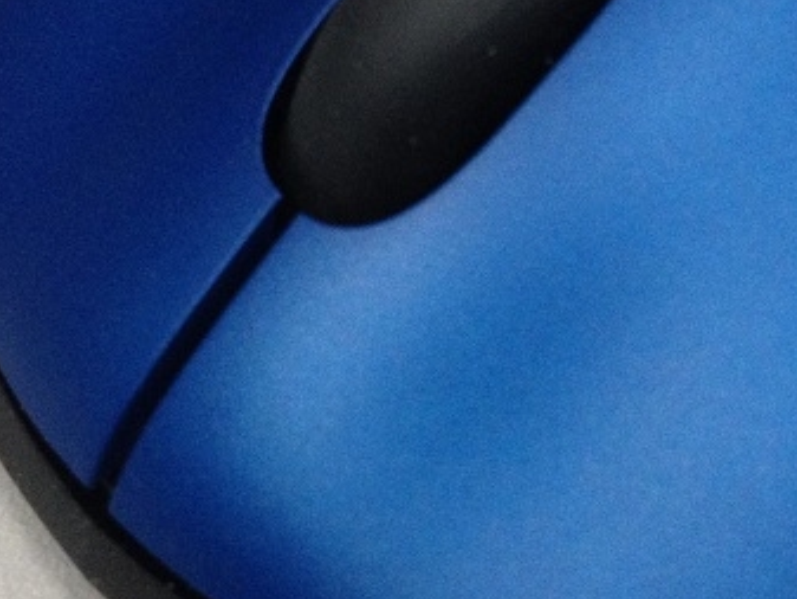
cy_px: 111
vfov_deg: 17.6
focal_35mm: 83
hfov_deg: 23.5
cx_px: 516
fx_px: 1912
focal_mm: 4.28
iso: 200
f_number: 2.4
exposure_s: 1/20
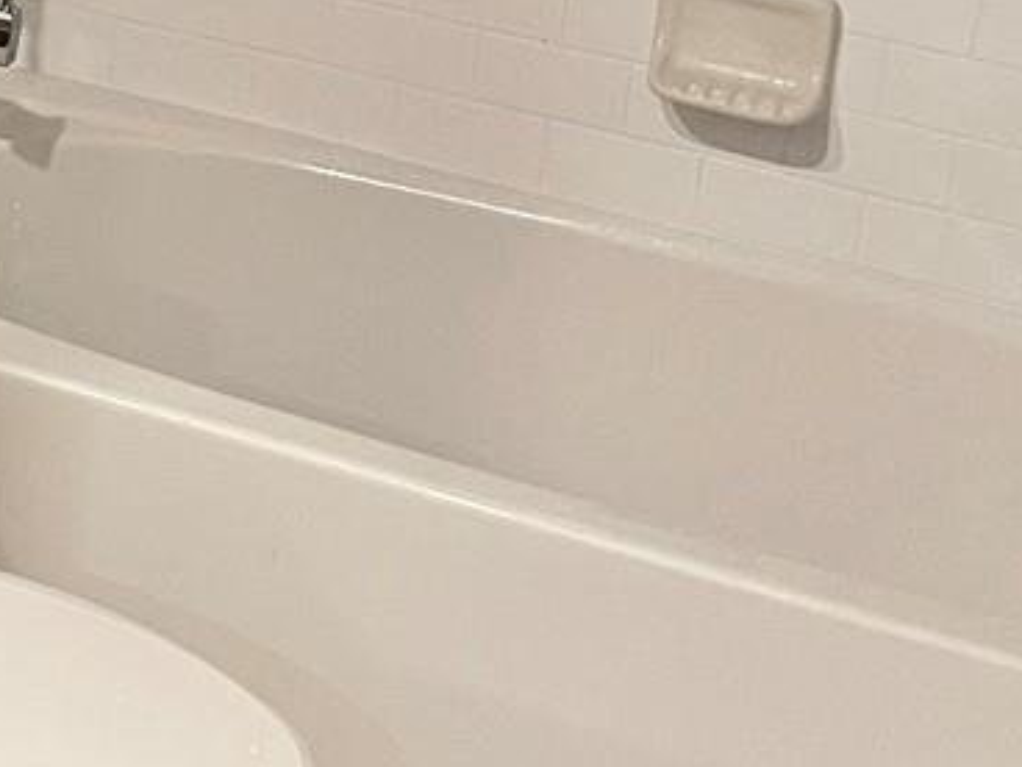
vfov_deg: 12.4
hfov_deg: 16.4
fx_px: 3336
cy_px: -406
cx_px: -350
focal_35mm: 113
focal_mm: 5.1
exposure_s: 1/60
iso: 250
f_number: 1.6
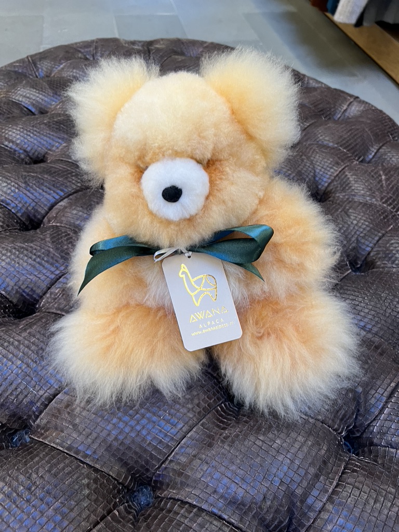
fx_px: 400
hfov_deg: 53.1
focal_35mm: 26
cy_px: 266
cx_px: 200
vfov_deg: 67.3
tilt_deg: -48.4
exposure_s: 1/50
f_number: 1.5
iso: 125
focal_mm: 5.7
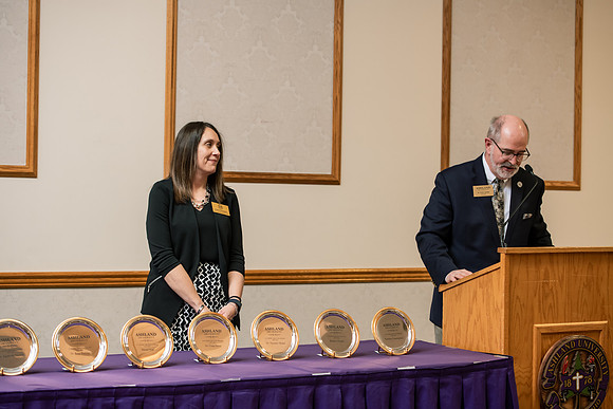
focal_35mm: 70
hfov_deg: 28.8
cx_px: 306
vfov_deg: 19.5
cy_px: 204
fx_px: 1192
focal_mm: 70
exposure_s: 1/125
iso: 1000
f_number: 3.5
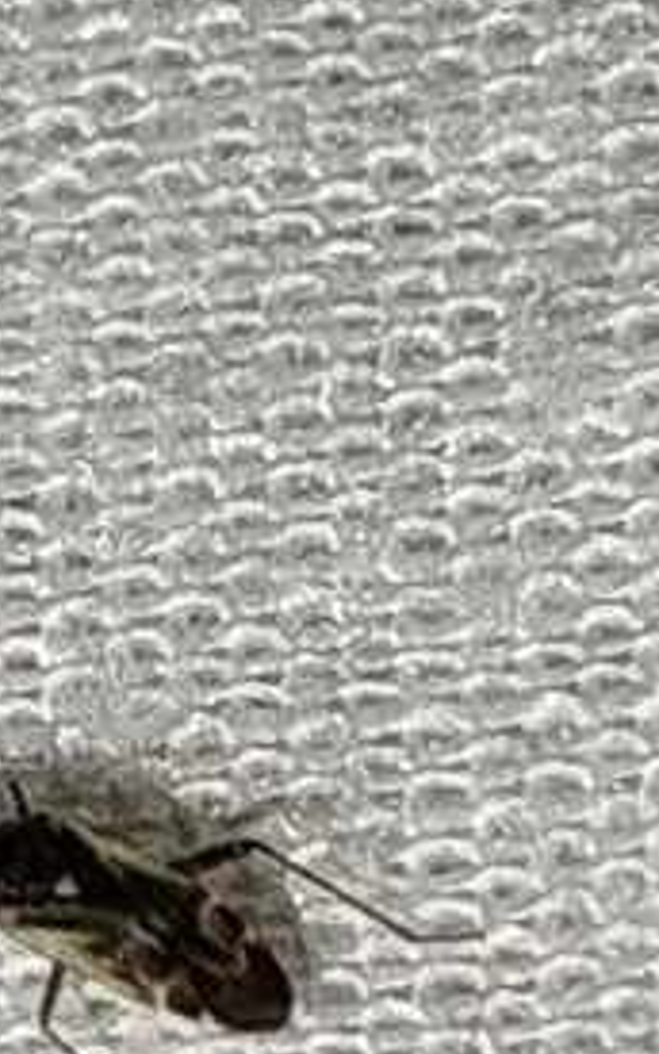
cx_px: 337
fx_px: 9277
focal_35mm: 323
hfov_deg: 4.1
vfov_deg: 6.5
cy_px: 1046
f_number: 1.7
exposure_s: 1/50
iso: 64
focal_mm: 5.31
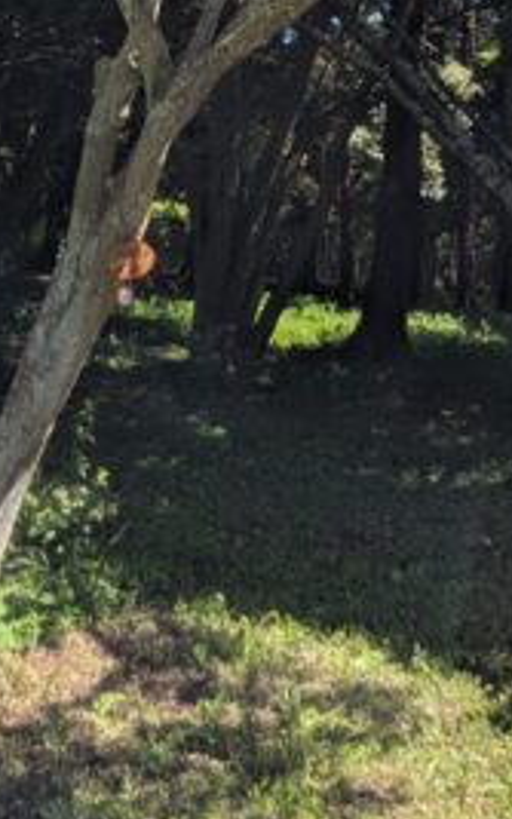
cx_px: 411
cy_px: -238
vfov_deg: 32.8
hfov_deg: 27.4
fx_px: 1026
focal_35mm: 46
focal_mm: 1.83
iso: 55
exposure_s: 1/3106
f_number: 2.2
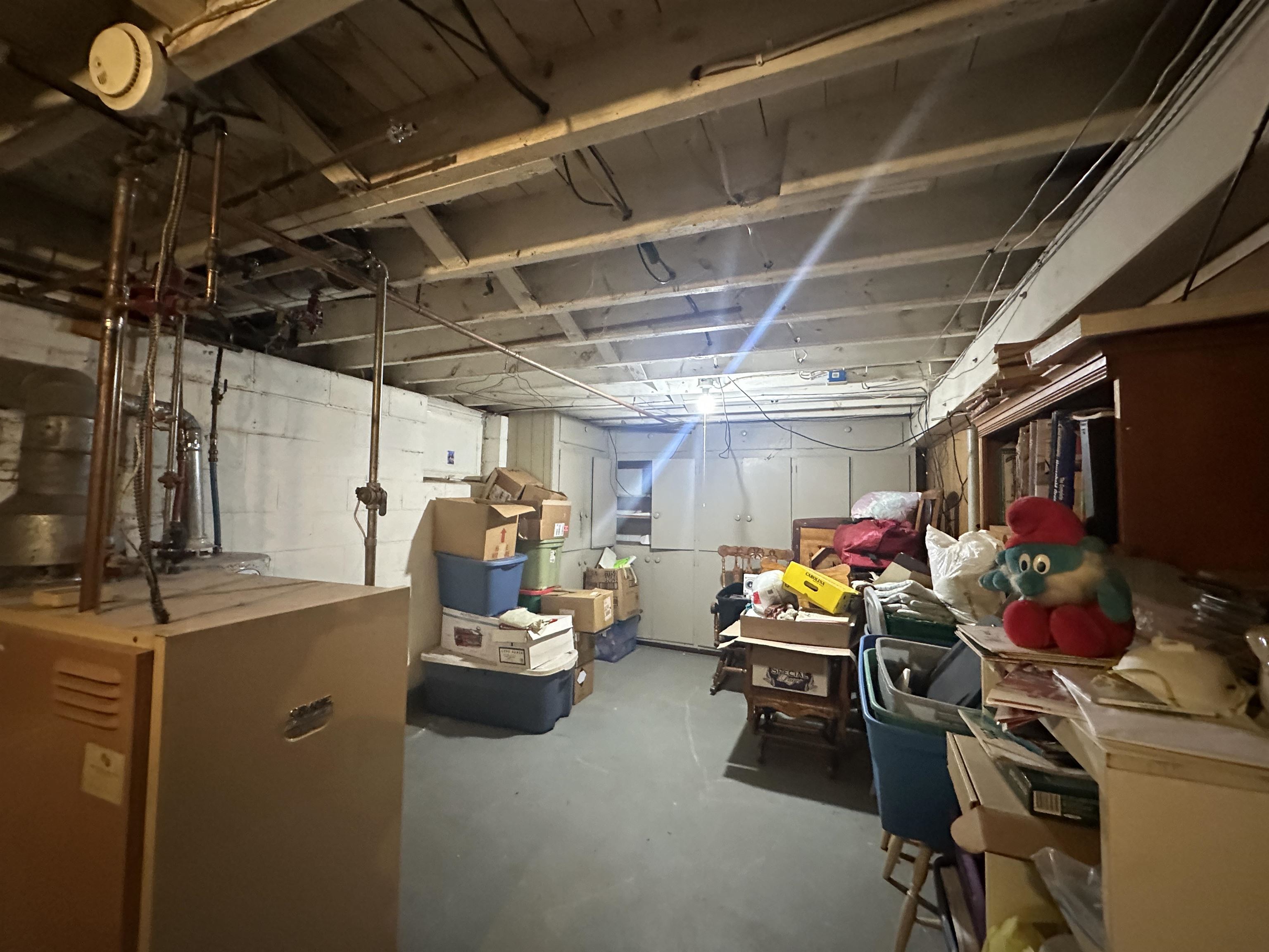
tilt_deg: +5.3
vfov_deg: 85.7
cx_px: 634
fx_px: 513
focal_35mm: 14
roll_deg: -2.1
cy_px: 476
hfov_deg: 102.1
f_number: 2.2
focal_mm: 2.22
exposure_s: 1/60
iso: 1000
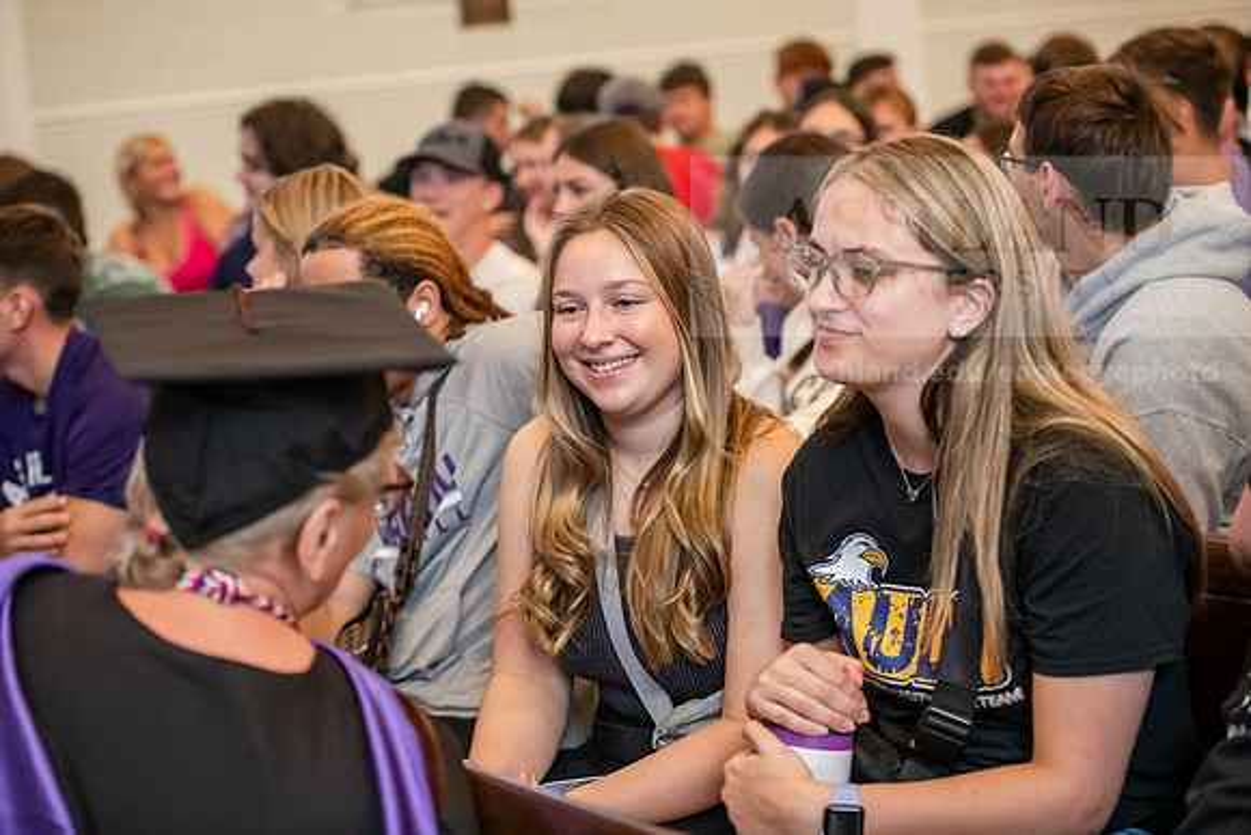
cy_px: 418
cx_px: 626
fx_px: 2433
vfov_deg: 19.5
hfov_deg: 28.8
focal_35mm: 70
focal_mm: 70
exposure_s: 1/200
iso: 4000
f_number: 3.2
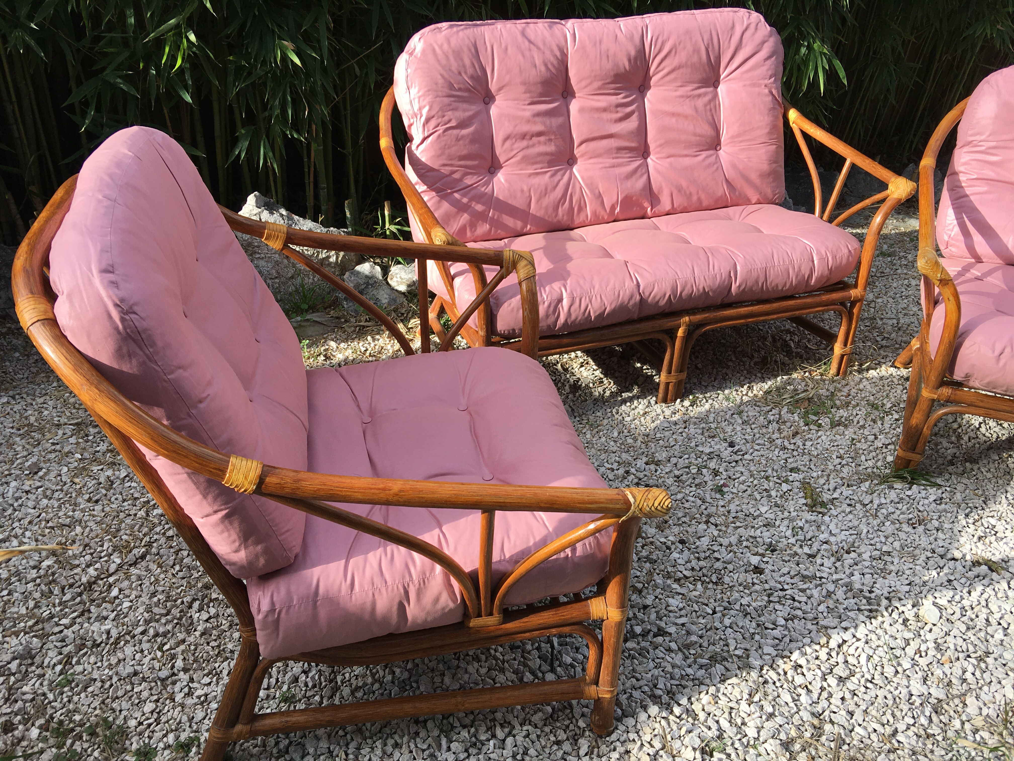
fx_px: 849
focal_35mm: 29
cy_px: 380
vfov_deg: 48.2
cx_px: 507
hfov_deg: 61.7
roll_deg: -1.8
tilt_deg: -27.5
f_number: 2.2
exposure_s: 1/447
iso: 25
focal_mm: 4.15
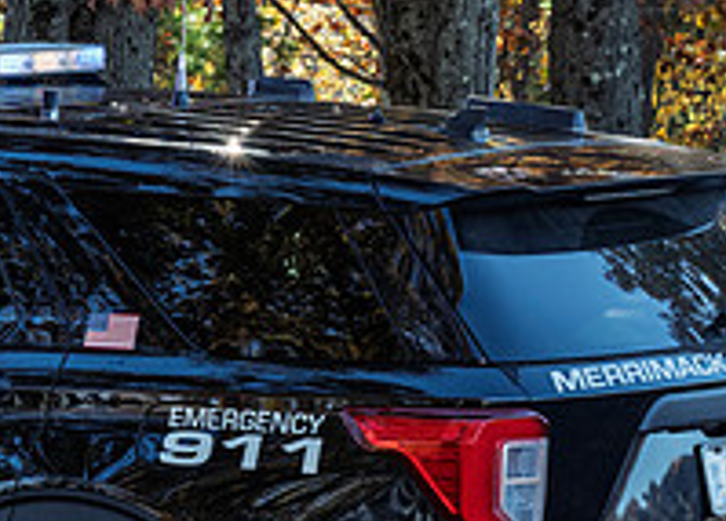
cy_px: 412
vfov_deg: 5.0
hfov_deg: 6.9
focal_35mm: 290
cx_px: -176
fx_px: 5992
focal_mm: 87
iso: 800
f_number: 8
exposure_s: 1/200
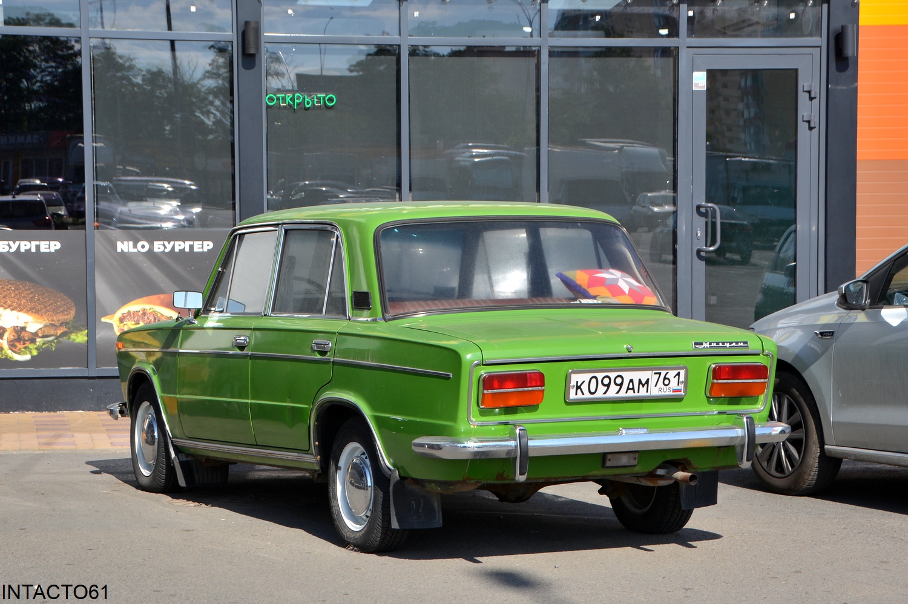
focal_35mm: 78
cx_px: 454
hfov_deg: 26.0
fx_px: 1966
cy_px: 302
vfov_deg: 17.5
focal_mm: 52
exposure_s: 1/250
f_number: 8
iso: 110
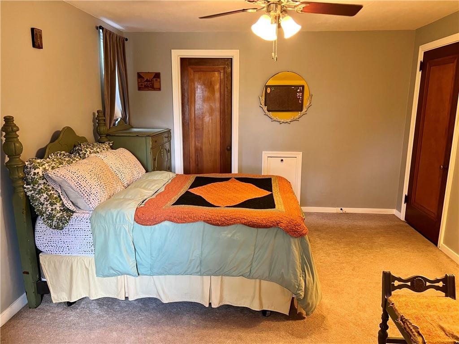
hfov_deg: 67.3
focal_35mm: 26
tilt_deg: -12.6
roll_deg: +0.2
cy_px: 172
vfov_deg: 53.1
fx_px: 345
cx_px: 230
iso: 160
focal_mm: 5.7
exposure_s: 1/60
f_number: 1.5
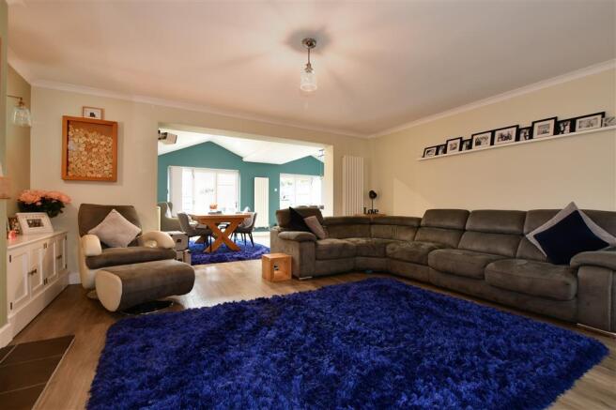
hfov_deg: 100.4
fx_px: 257
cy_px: 205
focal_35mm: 15
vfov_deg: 77.3
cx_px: 308
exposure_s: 1
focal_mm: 10
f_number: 7.1
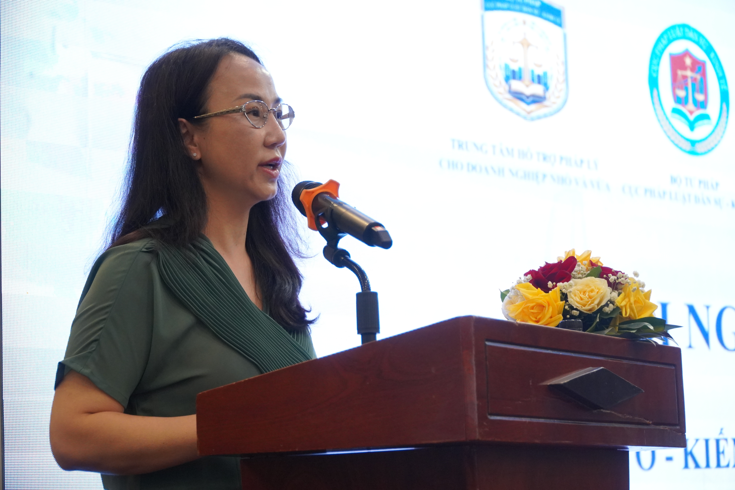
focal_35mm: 86
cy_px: 245
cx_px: 368
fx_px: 1745
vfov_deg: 16.0
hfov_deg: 23.8
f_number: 4
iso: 2000
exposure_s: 1/200
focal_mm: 57
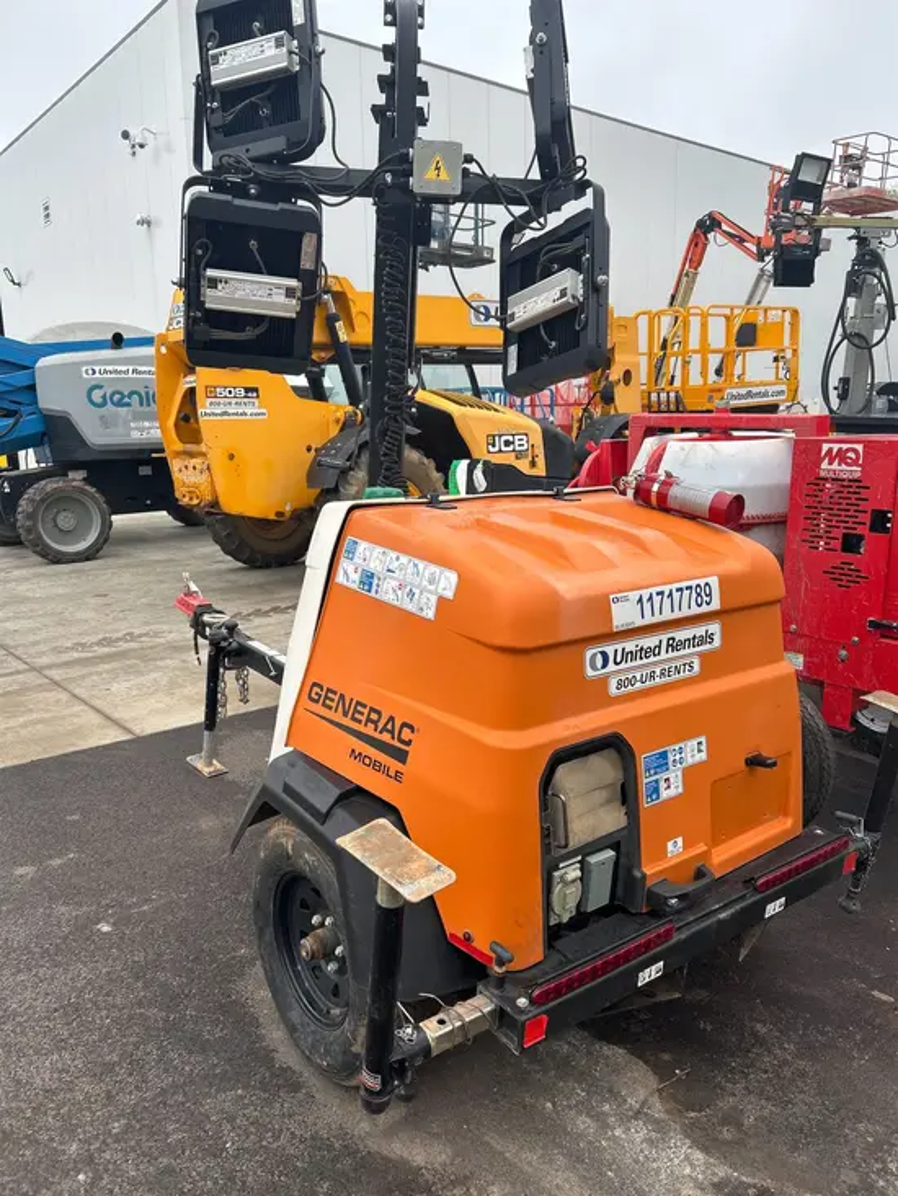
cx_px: 449
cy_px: 598
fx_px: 899
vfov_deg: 67.3
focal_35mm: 26
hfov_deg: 53.1
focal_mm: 5.7
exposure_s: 1/1159
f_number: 1.5
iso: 50
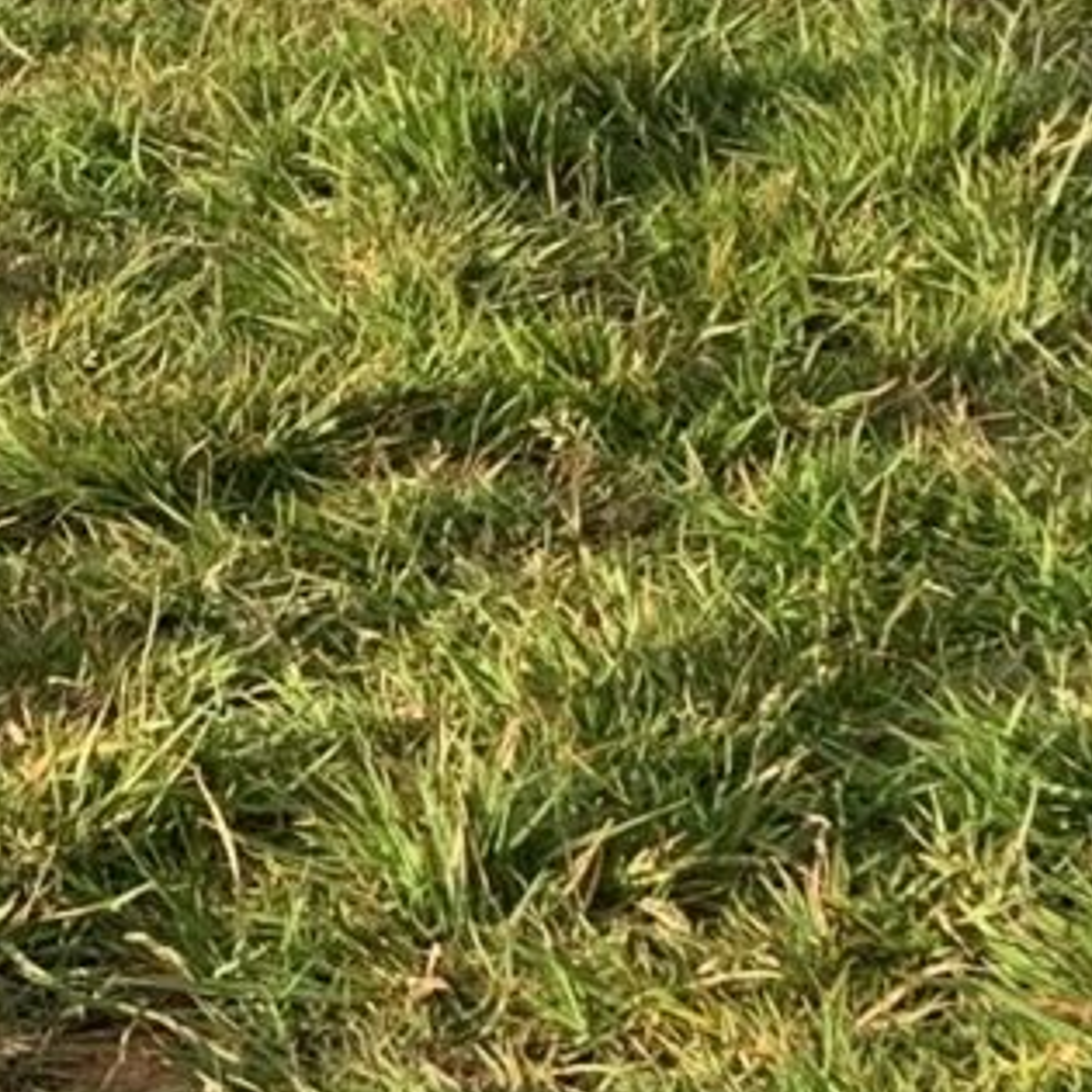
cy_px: 329
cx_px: -177
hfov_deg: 9.2
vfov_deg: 9.3
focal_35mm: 187
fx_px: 6674
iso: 25
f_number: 1.8
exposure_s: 1/463
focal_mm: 4.25
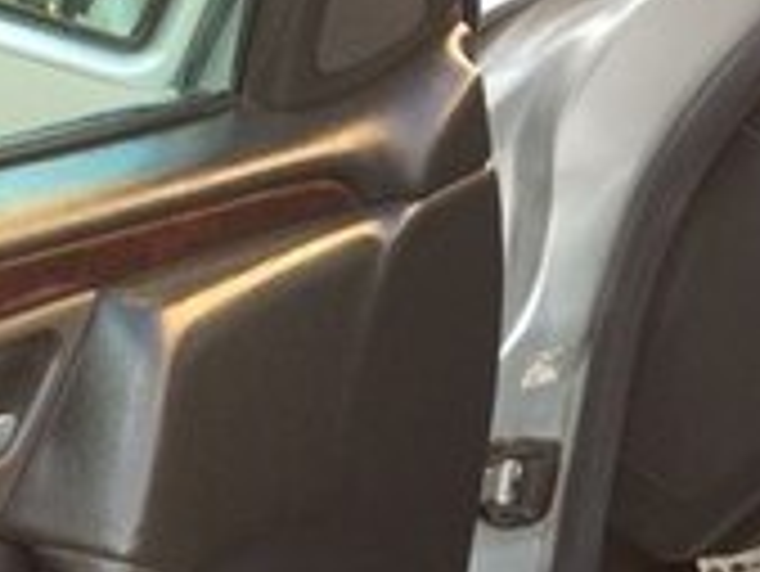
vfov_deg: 12.6
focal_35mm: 113
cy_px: 795
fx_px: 2483
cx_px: 1034
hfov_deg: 16.3
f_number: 2.2
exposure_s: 1/50
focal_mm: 4.15
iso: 32
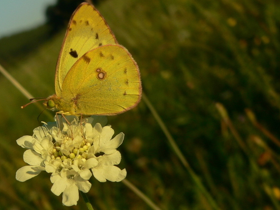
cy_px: 98
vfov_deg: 16.4
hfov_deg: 21.7
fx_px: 728
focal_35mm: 90
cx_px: 118
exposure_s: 1/800
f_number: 4
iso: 80
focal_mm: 9.9
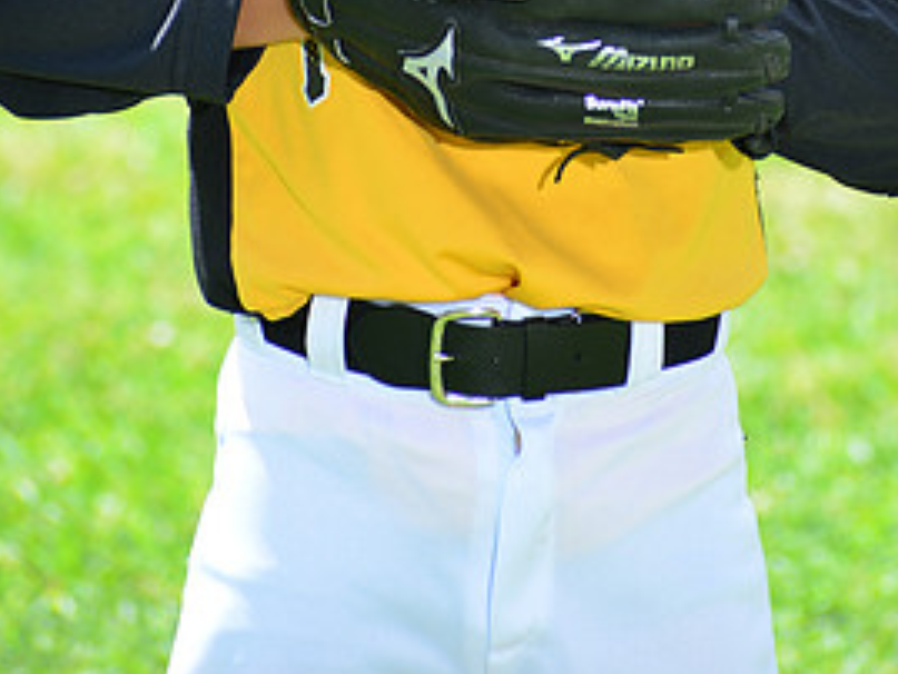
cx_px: 506
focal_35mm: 415
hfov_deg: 4.8
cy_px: -287
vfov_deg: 3.6
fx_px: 10771
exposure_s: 1/200
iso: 200
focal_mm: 200
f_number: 8
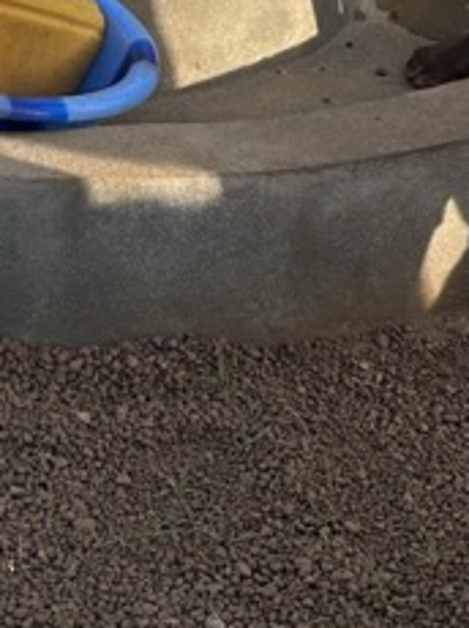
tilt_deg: -14.5
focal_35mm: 107
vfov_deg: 16.7
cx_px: -164
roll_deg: +0.3
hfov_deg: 13.3
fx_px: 1937
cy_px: -317
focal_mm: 6.86
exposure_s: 1/1751
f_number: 1.78
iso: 80
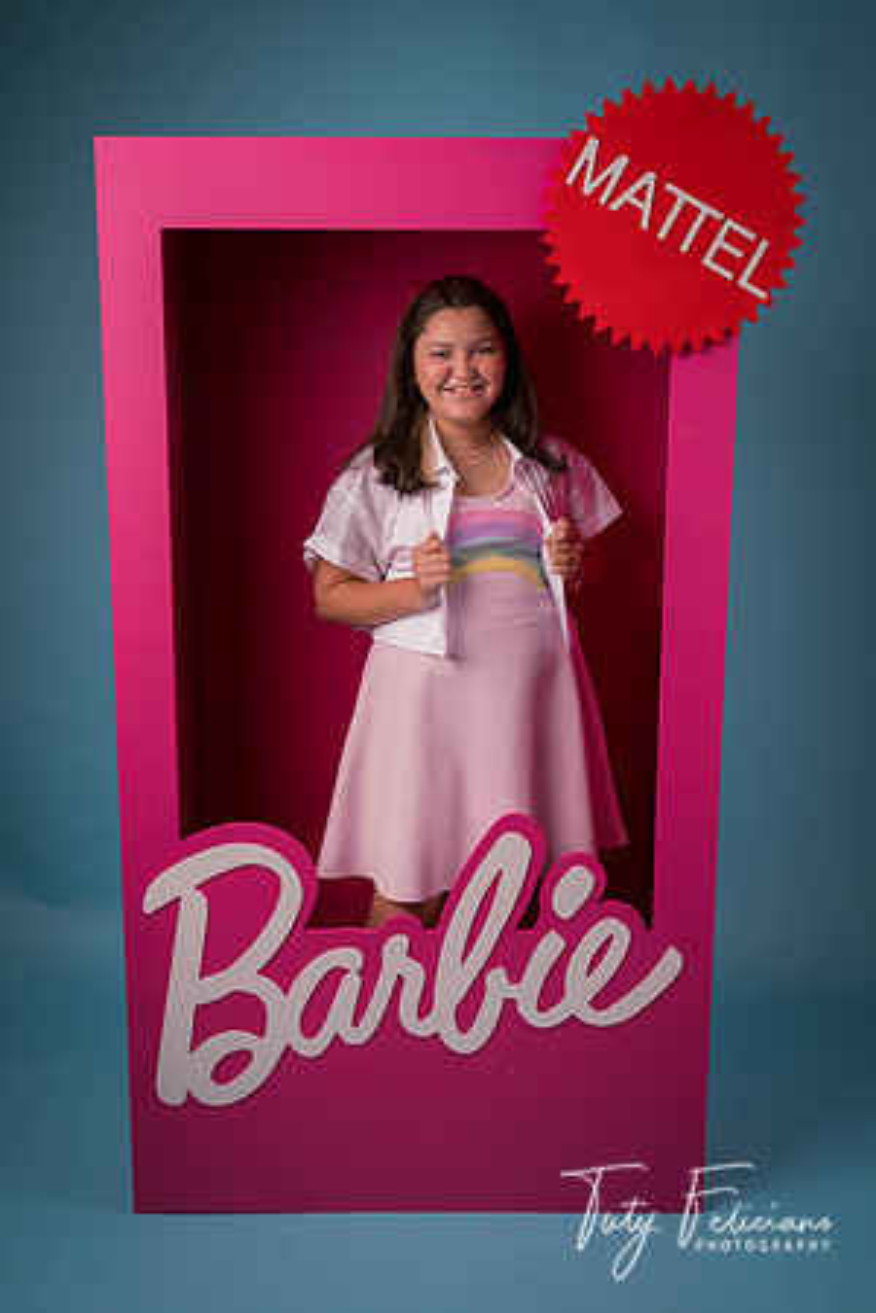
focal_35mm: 37
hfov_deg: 35.9
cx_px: 438
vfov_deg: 51.9
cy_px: 656
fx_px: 1350
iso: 125
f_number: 6.3
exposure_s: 1/80
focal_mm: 37
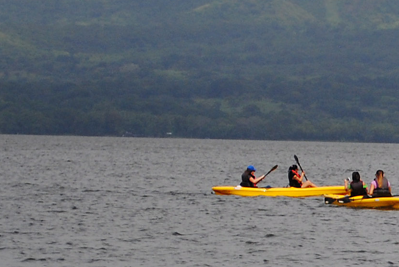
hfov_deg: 5.3
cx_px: 705
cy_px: 328
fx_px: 4264
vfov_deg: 3.6
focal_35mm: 384
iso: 140
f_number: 5.6
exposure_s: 1/1000
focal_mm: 55
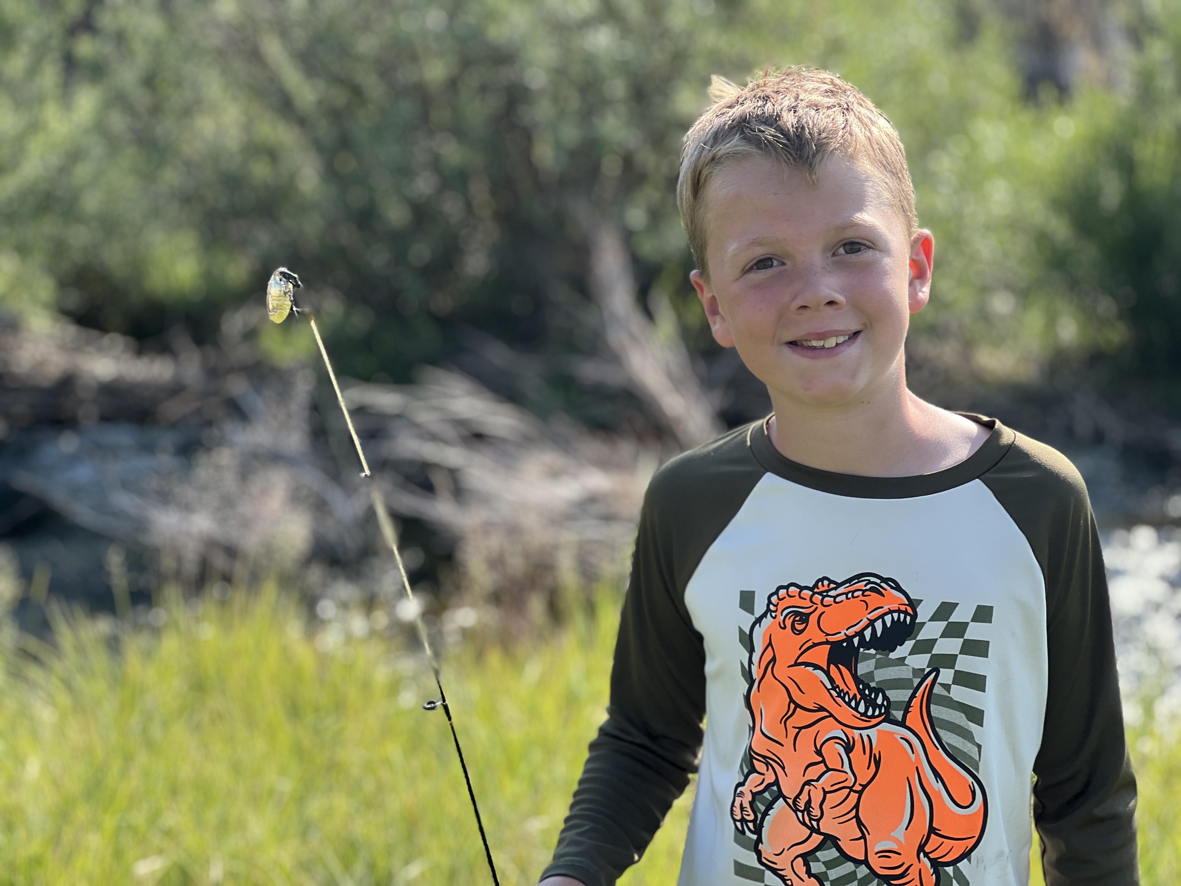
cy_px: 443
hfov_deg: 25.3
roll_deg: -2.0
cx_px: 590
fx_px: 2627
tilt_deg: -12.1
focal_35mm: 77
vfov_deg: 19.1
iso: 20
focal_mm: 9
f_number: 2.8
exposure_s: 1/152
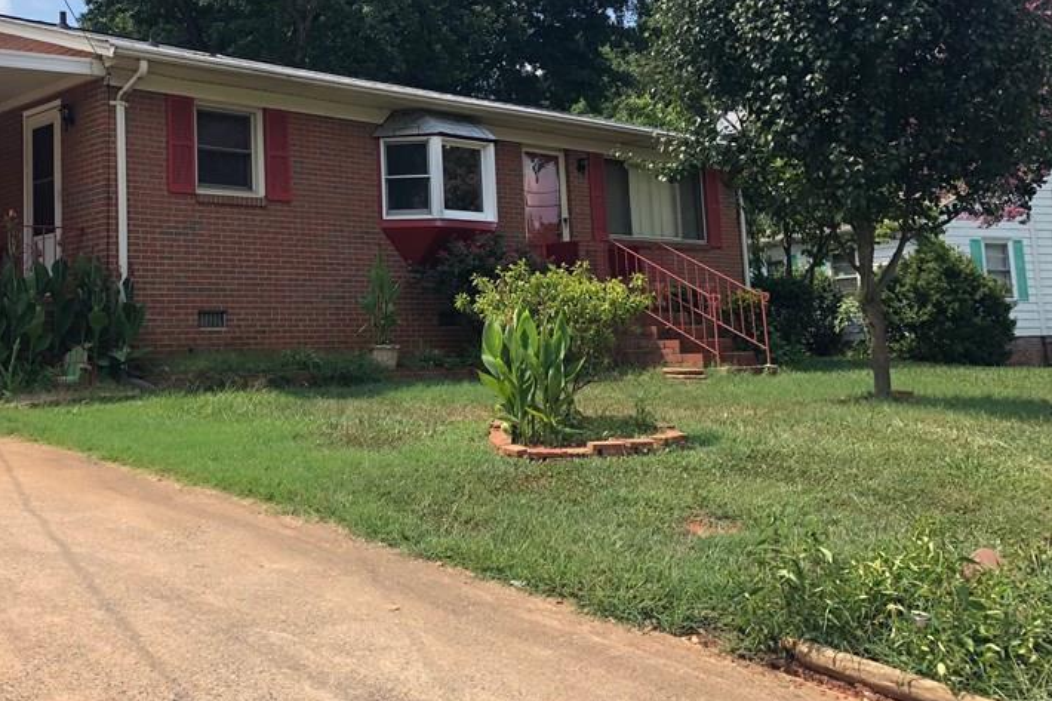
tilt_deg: +6.6
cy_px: 207
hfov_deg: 45.3
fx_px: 1227
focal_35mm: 42
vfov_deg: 31.5
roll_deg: +1.7
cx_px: 305
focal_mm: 3.99
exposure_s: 1/1171
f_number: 1.8
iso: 20
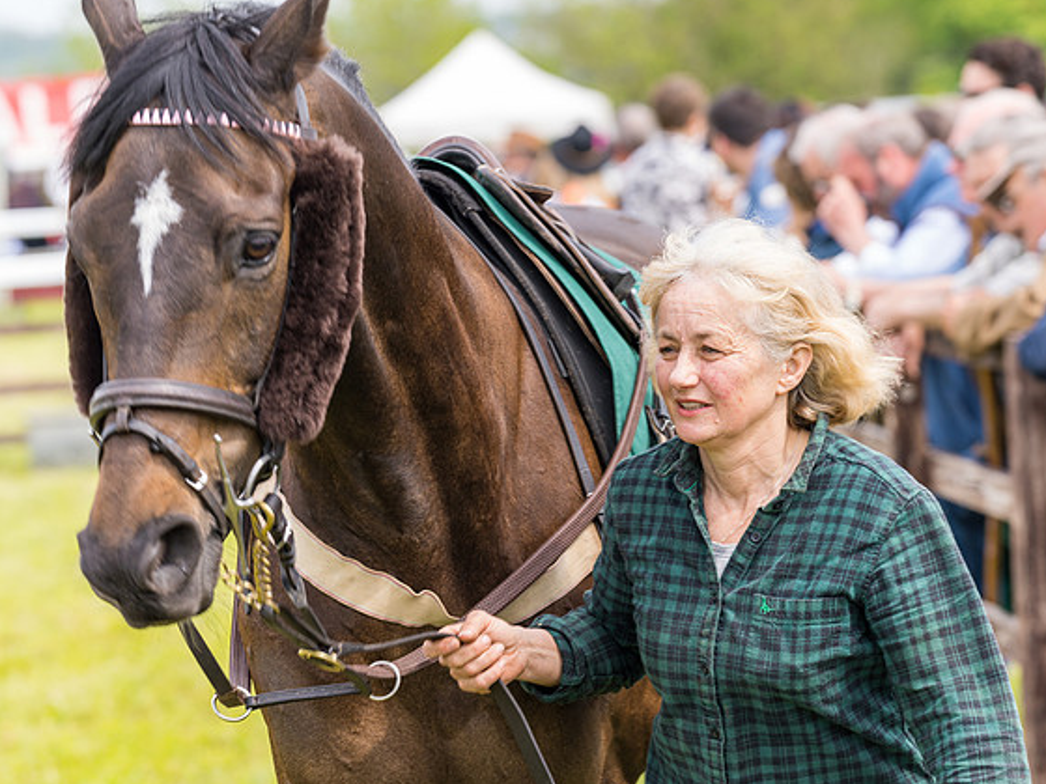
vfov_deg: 8.3
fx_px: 5409
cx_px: 612
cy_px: 467
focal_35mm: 179
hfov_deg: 11.0
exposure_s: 1/200
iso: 50
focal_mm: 135
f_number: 4.5
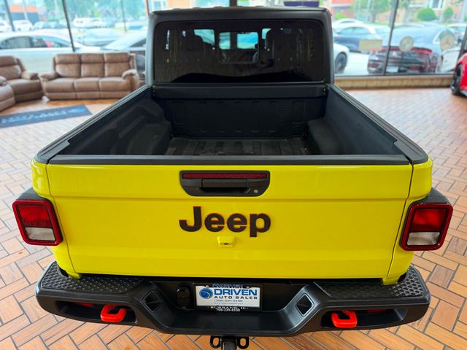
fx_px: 324
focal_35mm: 24
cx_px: 234
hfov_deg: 71.6
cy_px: 175
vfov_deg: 56.8
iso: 80
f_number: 1.78
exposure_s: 1/120
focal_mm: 6.76
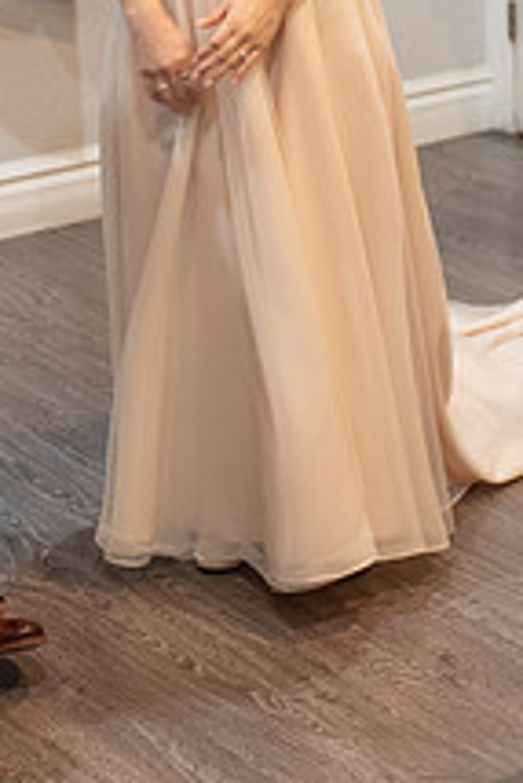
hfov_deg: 13.0
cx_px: 84
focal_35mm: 105
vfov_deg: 19.2
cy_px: 106
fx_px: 2284
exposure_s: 1/100
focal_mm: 50
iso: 2500
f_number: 2.8
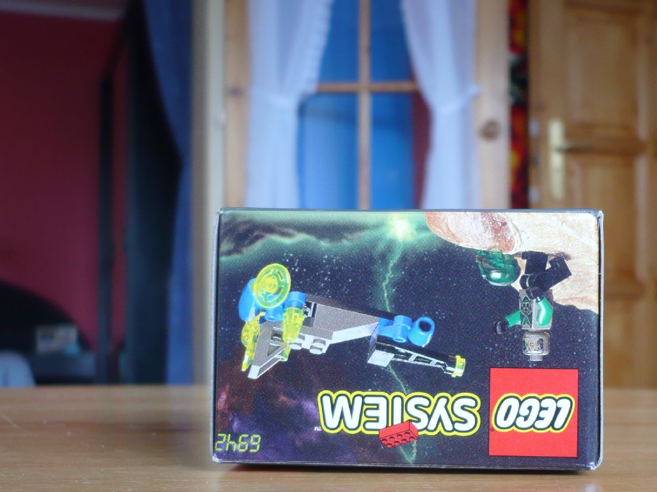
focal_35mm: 53
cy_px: 338
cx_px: 422
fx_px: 1006
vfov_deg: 27.3
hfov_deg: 35.9
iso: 100
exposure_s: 1/13
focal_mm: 5.8
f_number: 2.8
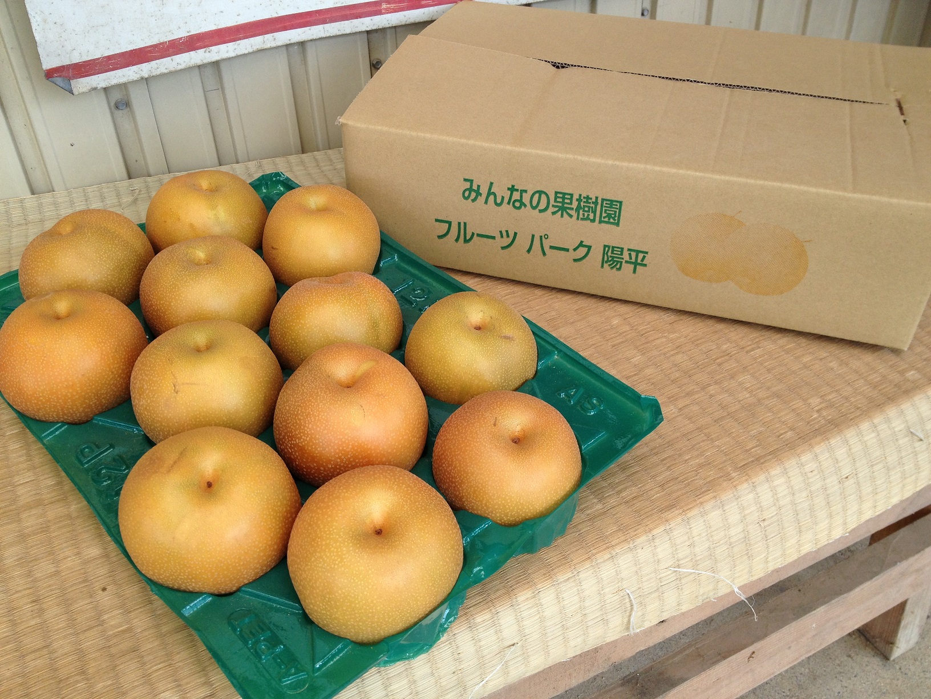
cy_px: 350
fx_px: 941
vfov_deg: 40.7
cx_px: 466
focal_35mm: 35
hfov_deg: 52.6
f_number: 2.4
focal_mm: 4.28
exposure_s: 1/259
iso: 50
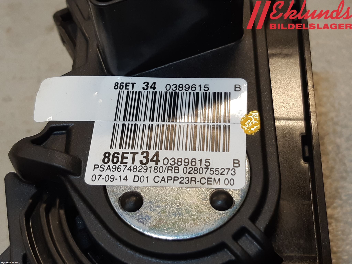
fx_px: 264
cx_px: 176
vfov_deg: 53.1
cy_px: 132
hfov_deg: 67.3
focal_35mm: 26
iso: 64
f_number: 1.7
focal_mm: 3.93
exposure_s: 1/100
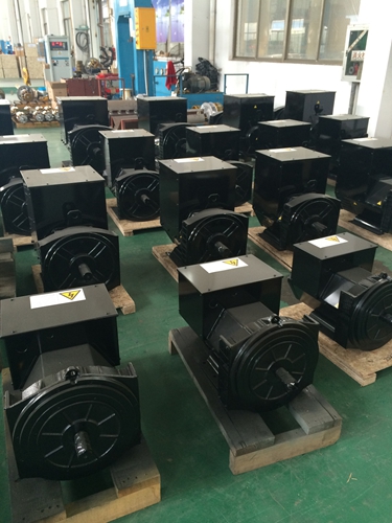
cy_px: 262
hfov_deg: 46.8
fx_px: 453
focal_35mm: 30
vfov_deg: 60.0
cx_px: 196
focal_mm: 4.12
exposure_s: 1/30
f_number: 2.2
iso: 125
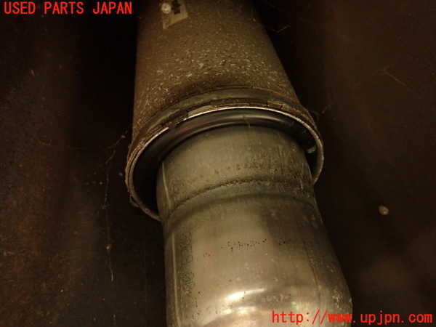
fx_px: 315
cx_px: 218
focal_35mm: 25
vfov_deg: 54.9
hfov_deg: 69.4
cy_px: 164
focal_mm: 4.5
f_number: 2
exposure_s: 1/25
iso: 800
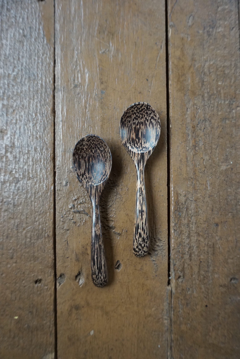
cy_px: 180
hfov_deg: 53.1
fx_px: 240
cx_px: 120
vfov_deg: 73.7
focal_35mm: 24
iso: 1250
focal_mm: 16
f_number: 4.5
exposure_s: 1/80
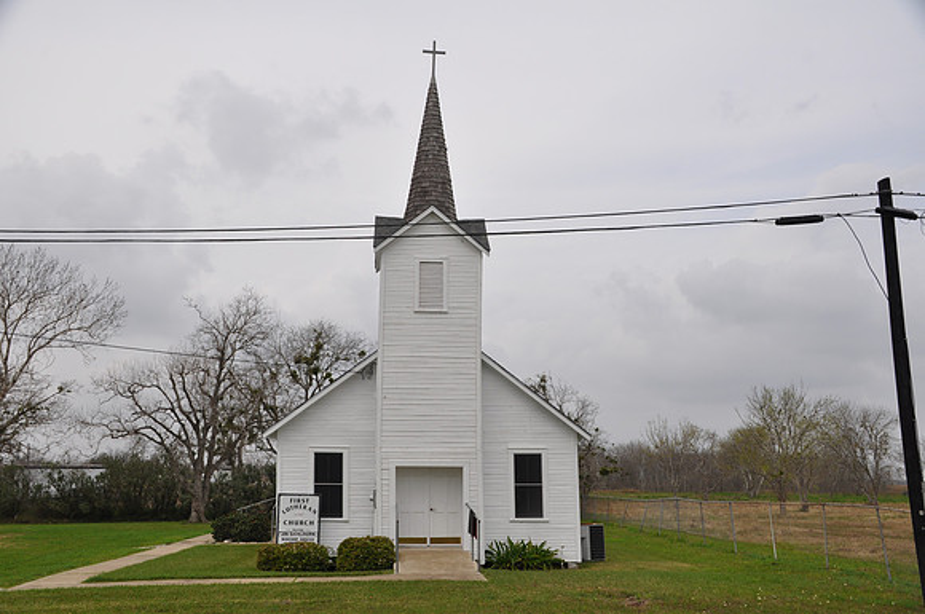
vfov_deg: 34.1
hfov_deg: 49.6
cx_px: 462
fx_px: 1001
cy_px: 307
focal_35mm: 39
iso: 200
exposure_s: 1/320
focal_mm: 26
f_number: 9
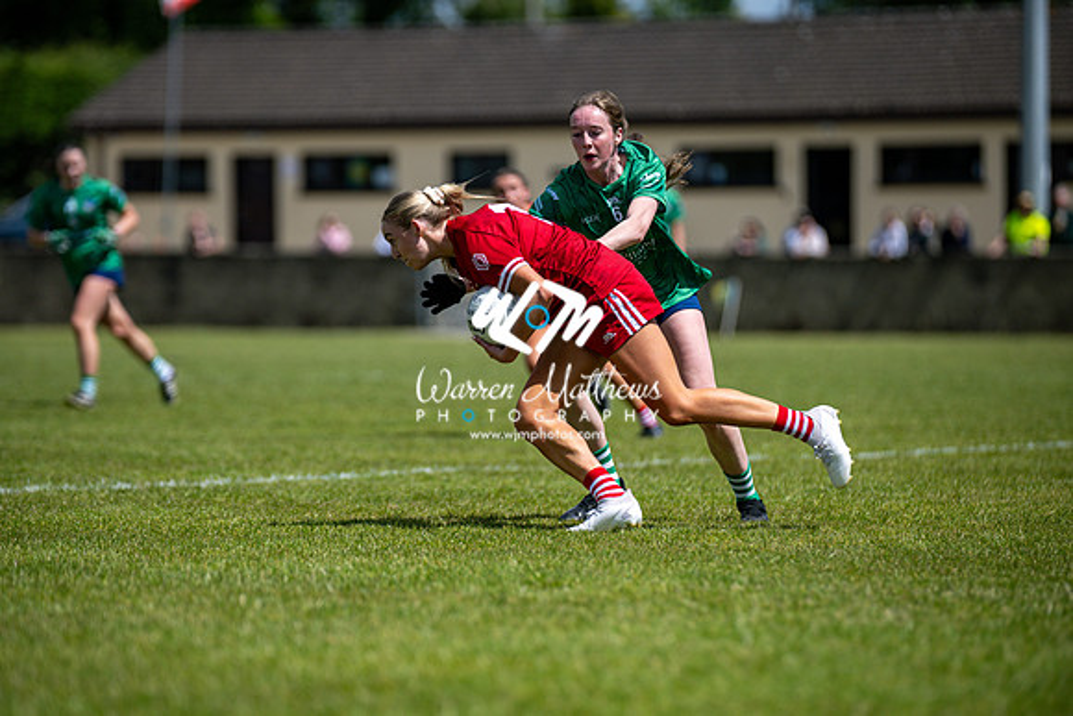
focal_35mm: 240
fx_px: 7155
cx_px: 536
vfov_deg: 5.7
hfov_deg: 8.6
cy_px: 358
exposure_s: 1/6400
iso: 160
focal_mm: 240
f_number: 2.8
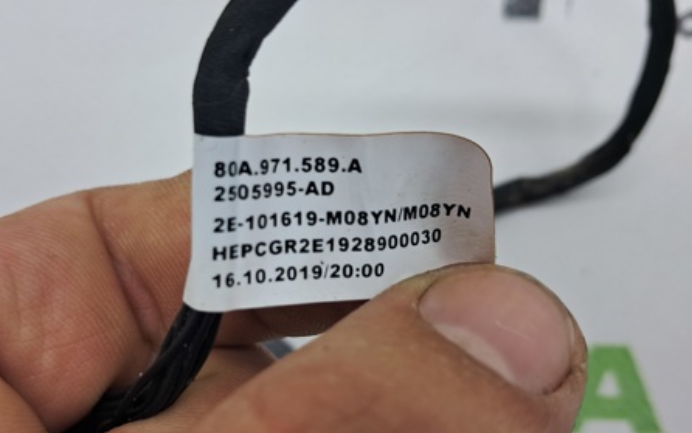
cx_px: 303
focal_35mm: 41
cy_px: 243
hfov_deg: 48.1
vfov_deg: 31.2
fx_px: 773
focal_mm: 4
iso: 50
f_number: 1.8
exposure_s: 1/100
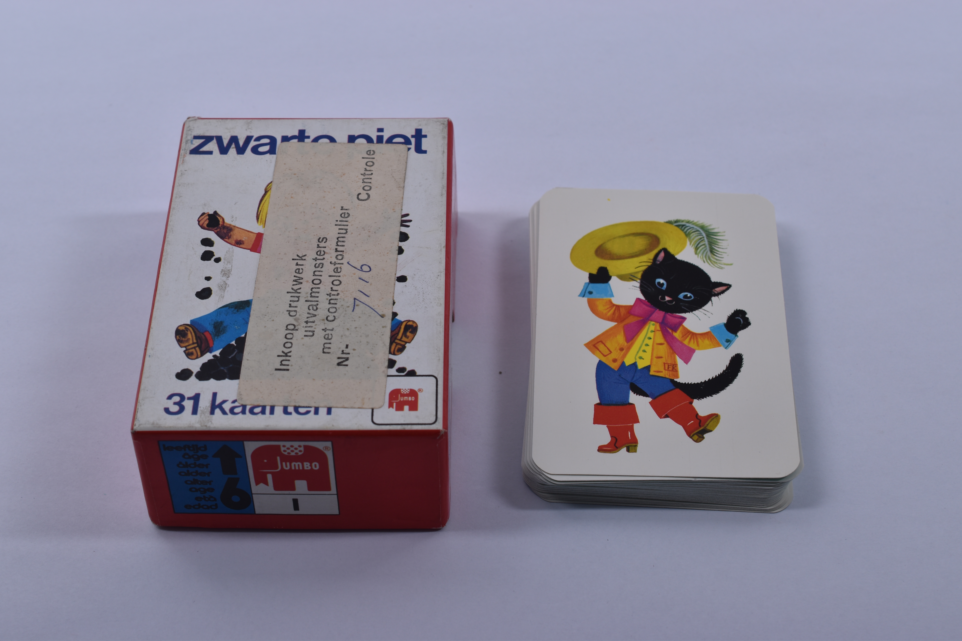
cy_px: 320
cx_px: 481
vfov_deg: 22.6
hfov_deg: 33.4
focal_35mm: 60
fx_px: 1603
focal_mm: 40
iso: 100
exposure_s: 1/125
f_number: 10
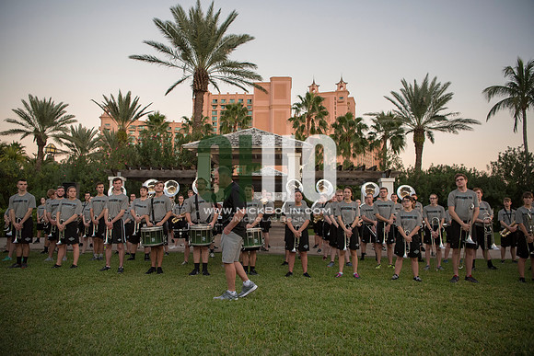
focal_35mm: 24
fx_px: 356
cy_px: 178
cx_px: 267
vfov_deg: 53.2
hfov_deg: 73.7
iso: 2000
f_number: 3.2
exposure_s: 1/800
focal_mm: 24
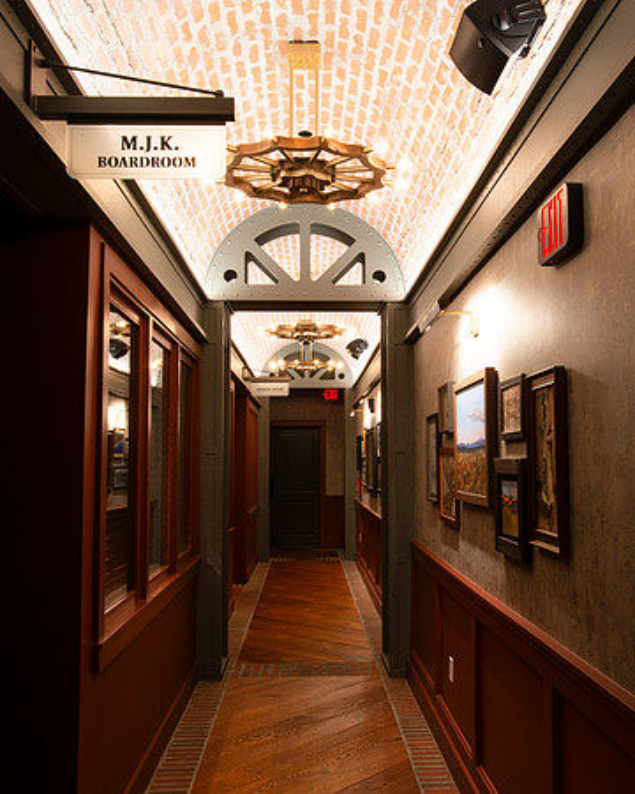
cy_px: 397
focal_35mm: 35
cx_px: 358
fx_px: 832
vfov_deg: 51.0
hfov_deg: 41.7
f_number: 20
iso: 200
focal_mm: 25
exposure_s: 2.5
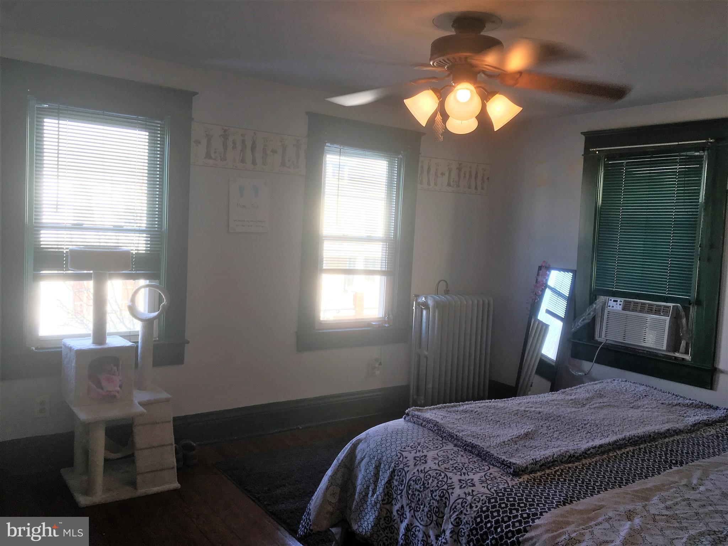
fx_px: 610
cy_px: 273
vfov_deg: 48.2
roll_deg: -4.3
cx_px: 364
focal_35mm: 29
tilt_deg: -5.3
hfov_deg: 61.7
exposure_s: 1/40
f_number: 2.2
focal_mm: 4.15
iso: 25
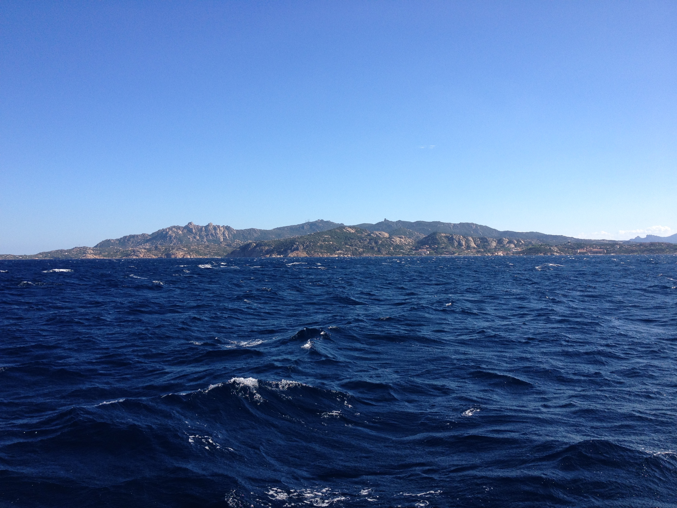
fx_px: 685
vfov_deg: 40.7
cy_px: 254
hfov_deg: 52.6
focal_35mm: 35
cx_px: 338
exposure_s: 1/1381
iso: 64
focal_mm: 4.28
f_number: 2.4
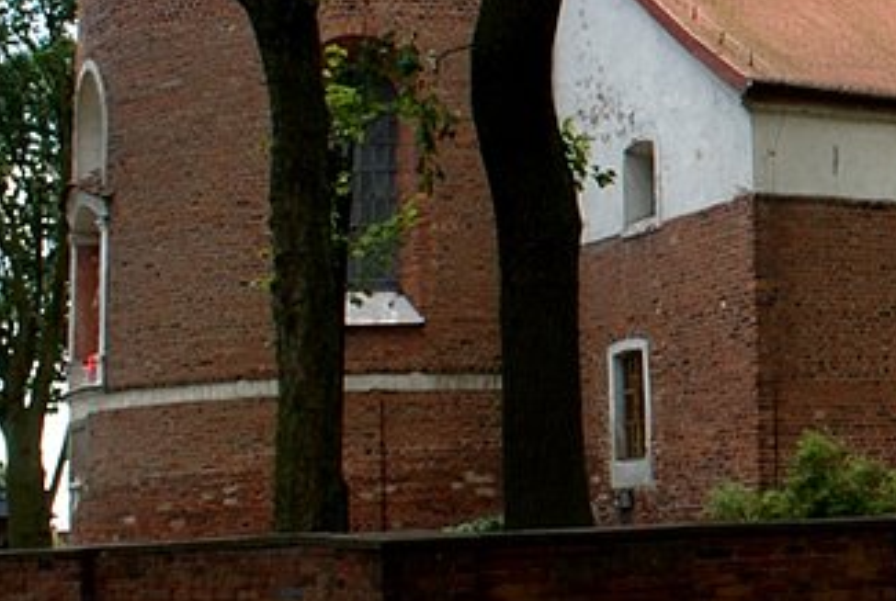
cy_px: -36
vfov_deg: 16.1
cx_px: 1147
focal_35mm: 83
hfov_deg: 22.1
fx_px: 2070
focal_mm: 20
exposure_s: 1/60
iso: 100
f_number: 8
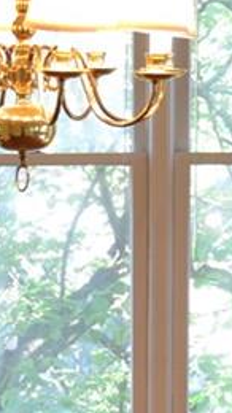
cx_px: 44
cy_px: 434
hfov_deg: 7.5
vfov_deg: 13.2
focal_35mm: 161
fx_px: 1763
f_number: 4.2
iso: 640
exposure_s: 1/60
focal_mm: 26
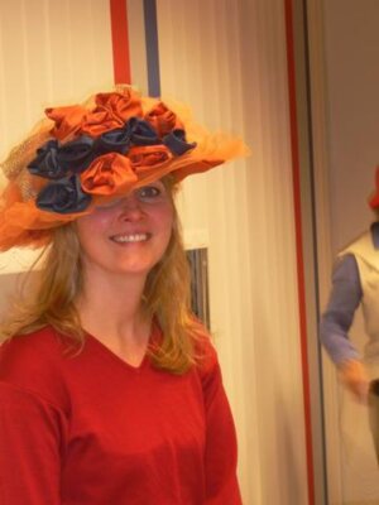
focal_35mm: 84
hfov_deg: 17.6
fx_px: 1226
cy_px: 252
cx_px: 190
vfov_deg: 23.3
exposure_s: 1/8
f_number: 4.6
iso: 100
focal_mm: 14
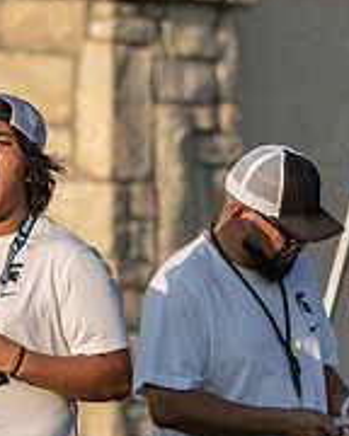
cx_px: 10
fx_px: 26378
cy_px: 333
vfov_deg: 0.9
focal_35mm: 2043
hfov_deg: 0.8
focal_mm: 400
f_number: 5.6
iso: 400
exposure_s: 1/1600
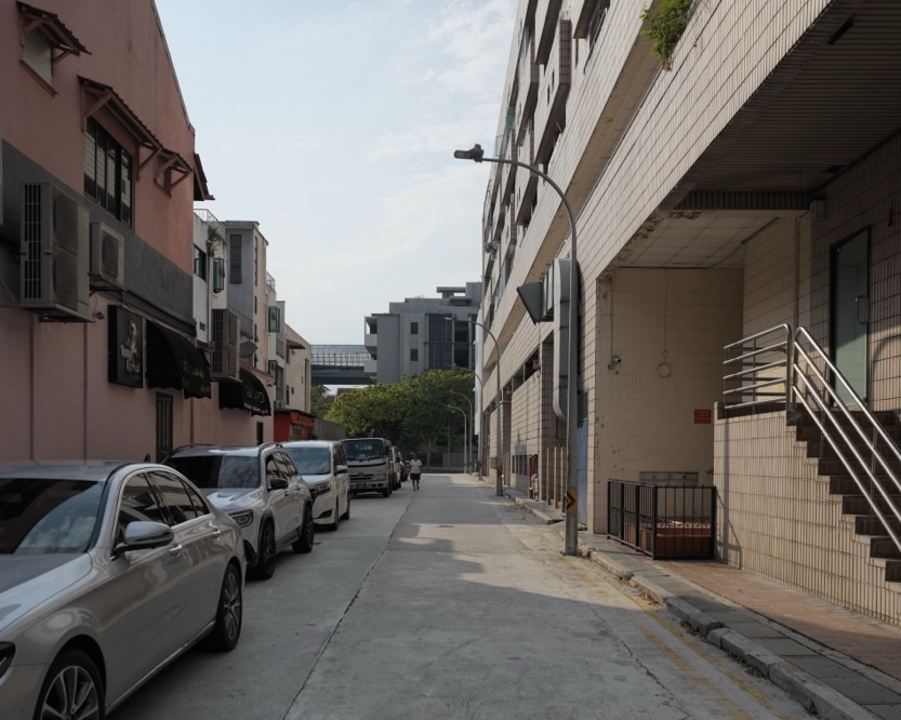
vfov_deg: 44.0
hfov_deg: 54.2
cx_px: 460
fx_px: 880
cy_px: 469
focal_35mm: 33
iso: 400
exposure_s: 1/3000
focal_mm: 28
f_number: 4
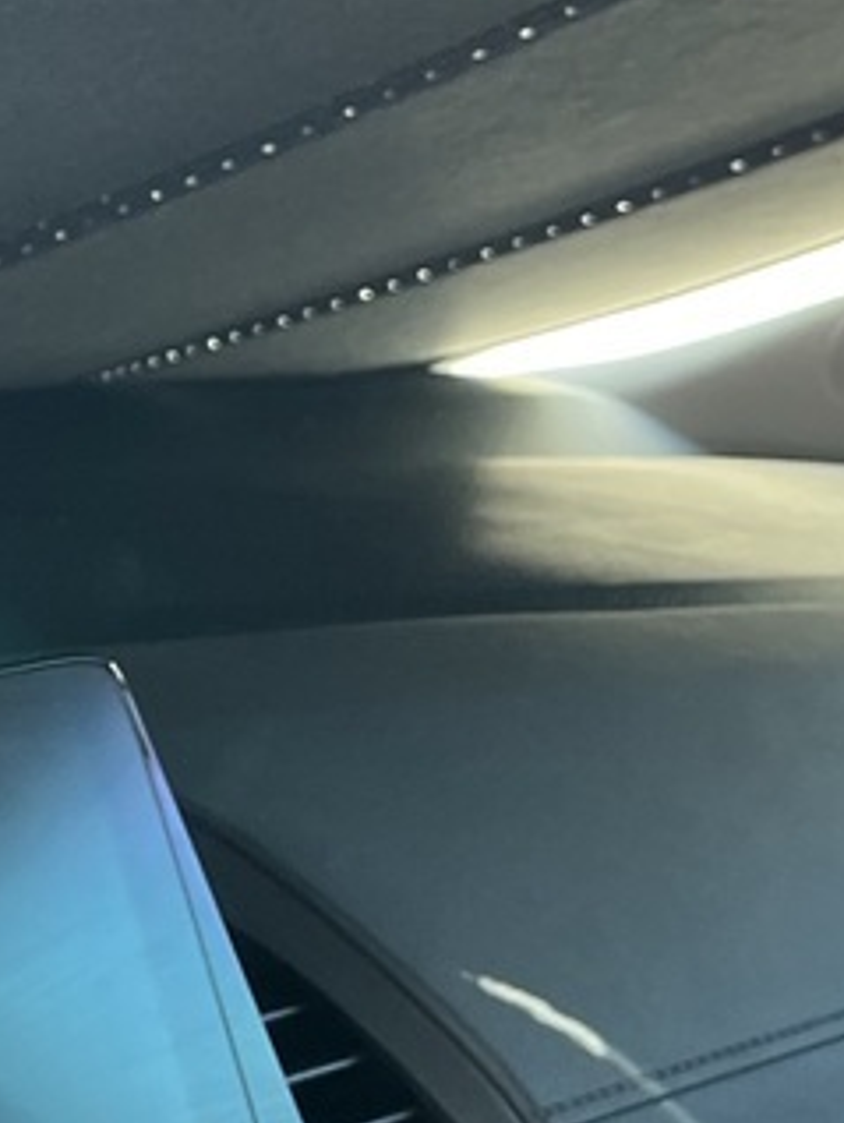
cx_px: -254
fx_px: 3182
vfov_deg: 19.6
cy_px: 81
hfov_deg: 14.5
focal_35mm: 98
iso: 125
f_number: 1.6
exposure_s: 1/121
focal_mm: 5.1
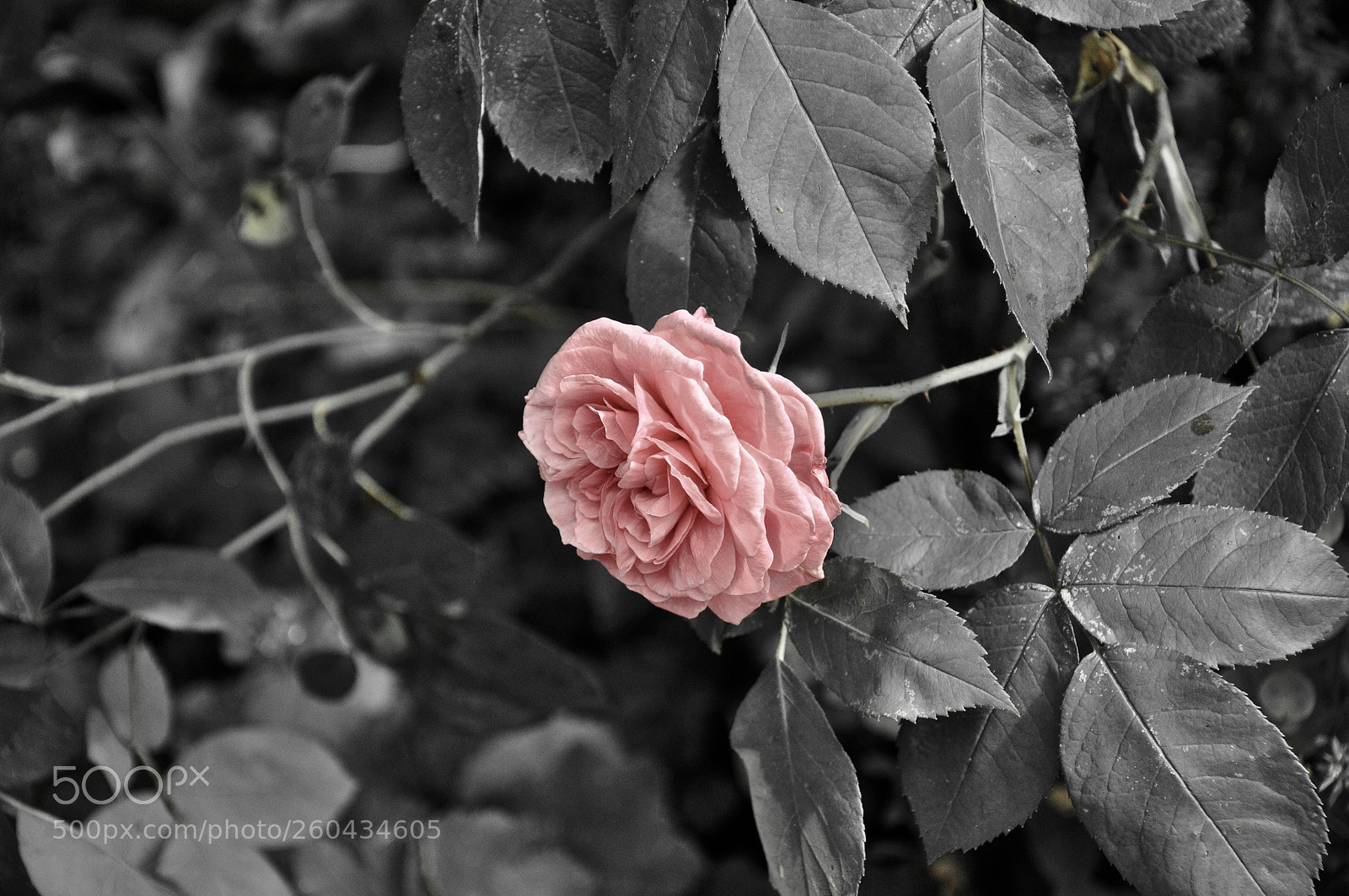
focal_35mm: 99
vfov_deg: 13.8
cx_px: 674
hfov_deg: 20.6
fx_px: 3706
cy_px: 448
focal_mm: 66
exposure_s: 1/800
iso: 560
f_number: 5.3
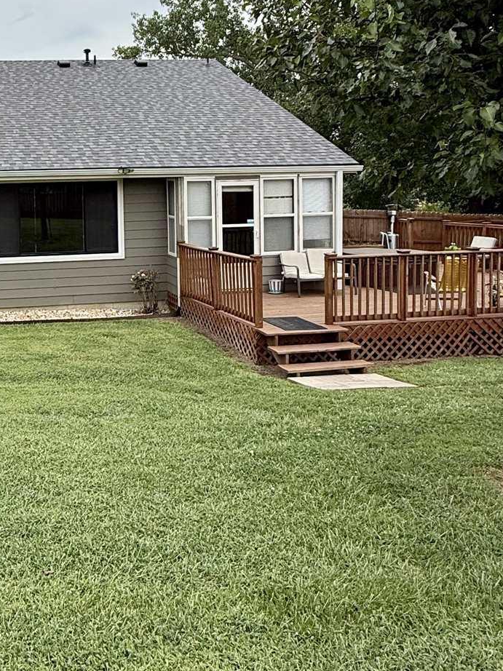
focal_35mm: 35
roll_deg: +0.7
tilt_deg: -1.5
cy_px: 218
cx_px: 18
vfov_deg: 51.5
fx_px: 678
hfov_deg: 37.1
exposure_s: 1/1464
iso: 50
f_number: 2.2
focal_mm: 2.22
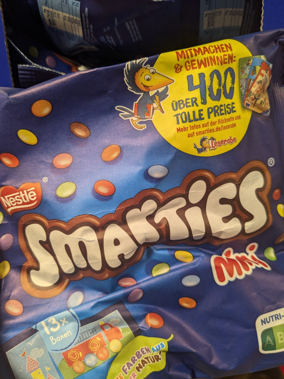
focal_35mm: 27
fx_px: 295
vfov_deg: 65.3
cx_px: 142
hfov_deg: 51.4
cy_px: 190
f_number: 1.73
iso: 92
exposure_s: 1/99.9
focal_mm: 4.38
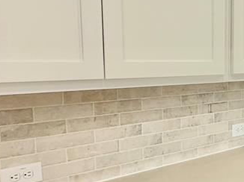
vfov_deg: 32.8
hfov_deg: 36.3
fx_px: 310
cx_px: 270
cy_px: 89
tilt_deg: -5.3
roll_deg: -0.9
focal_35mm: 44
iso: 200
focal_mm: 2.22
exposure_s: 1/60
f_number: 2.2
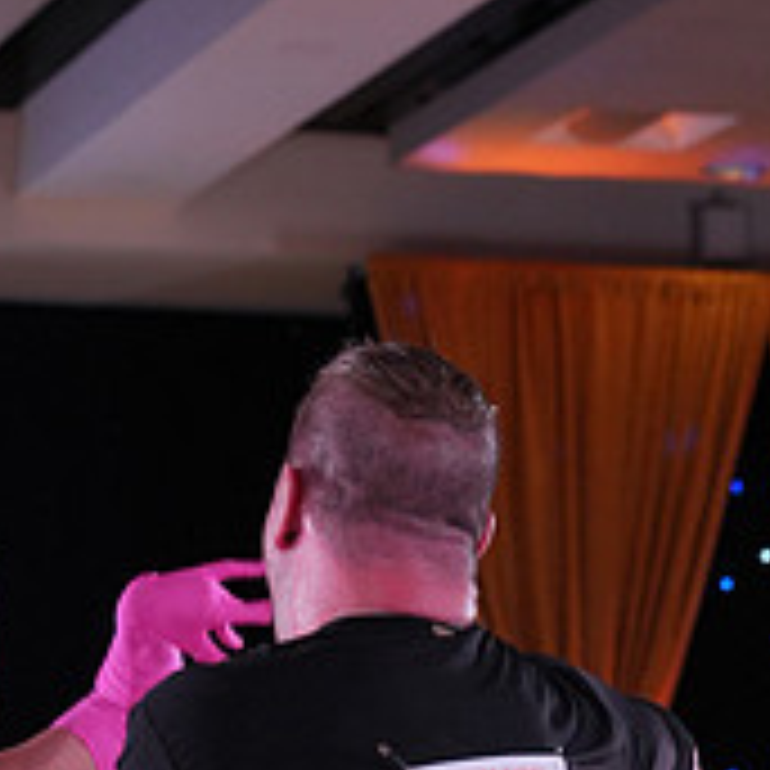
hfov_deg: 9.3
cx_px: 92
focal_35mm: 187
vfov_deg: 9.0
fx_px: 4706
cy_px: 1288
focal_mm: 65
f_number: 4
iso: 1250
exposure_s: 1/400
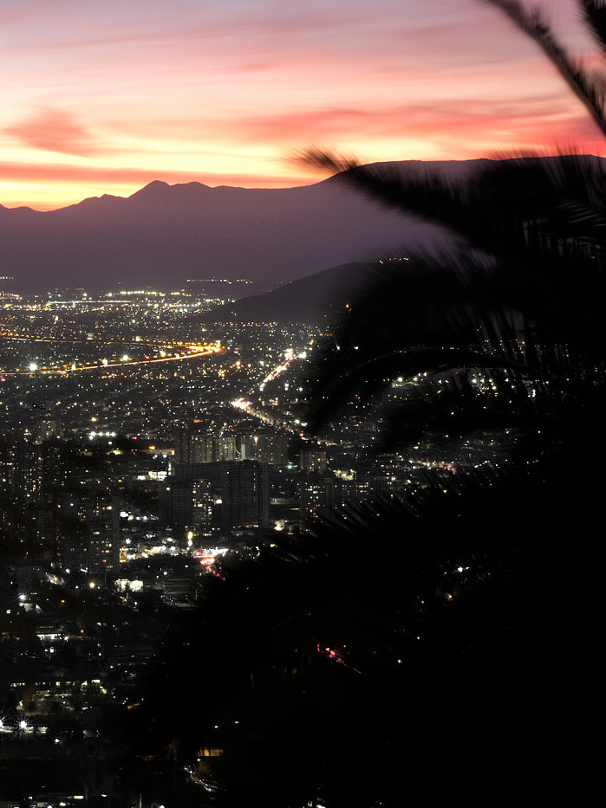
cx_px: 54
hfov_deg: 14.1
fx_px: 2429
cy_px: 349
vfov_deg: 18.9
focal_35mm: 104
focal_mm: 41.8
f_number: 20
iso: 200
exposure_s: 25
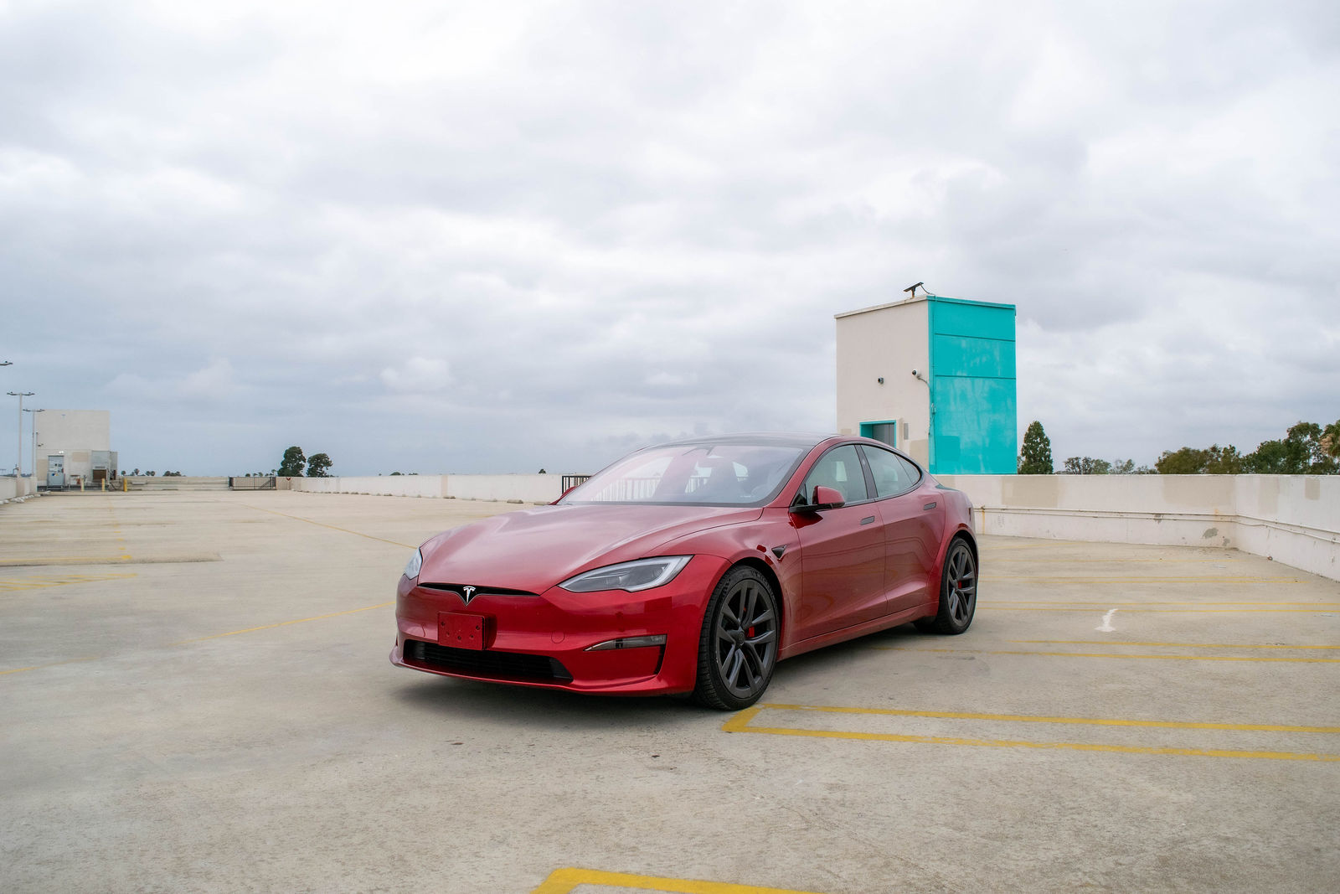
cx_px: 670
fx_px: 1038
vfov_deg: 46.6
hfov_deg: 65.7
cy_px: 447
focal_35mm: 28
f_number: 6.3
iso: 400
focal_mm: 18
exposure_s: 1/1600
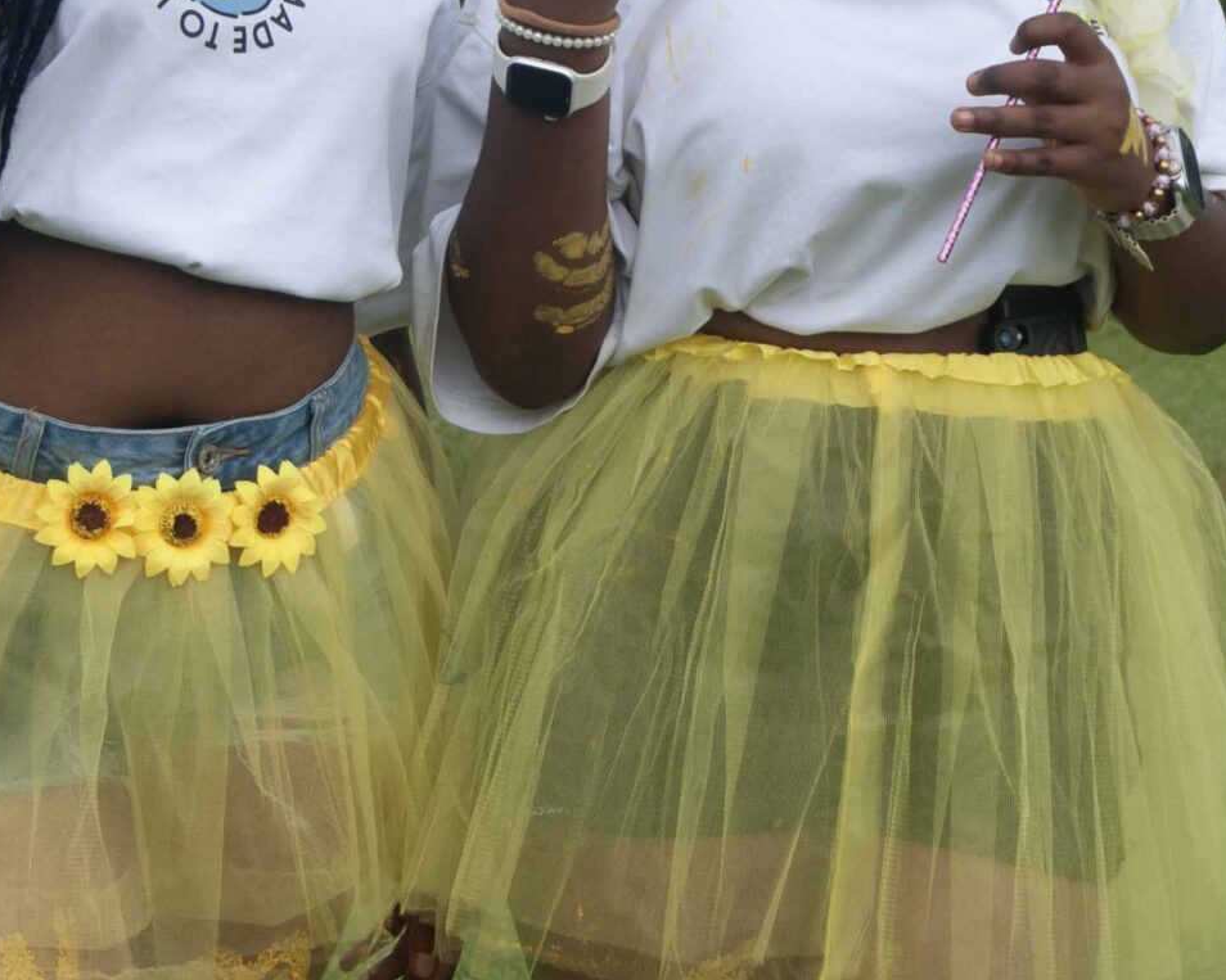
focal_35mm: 170
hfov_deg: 11.3
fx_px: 6177
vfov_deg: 9.0
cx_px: 768
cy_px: 150
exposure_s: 1/250
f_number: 8
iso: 100
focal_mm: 45
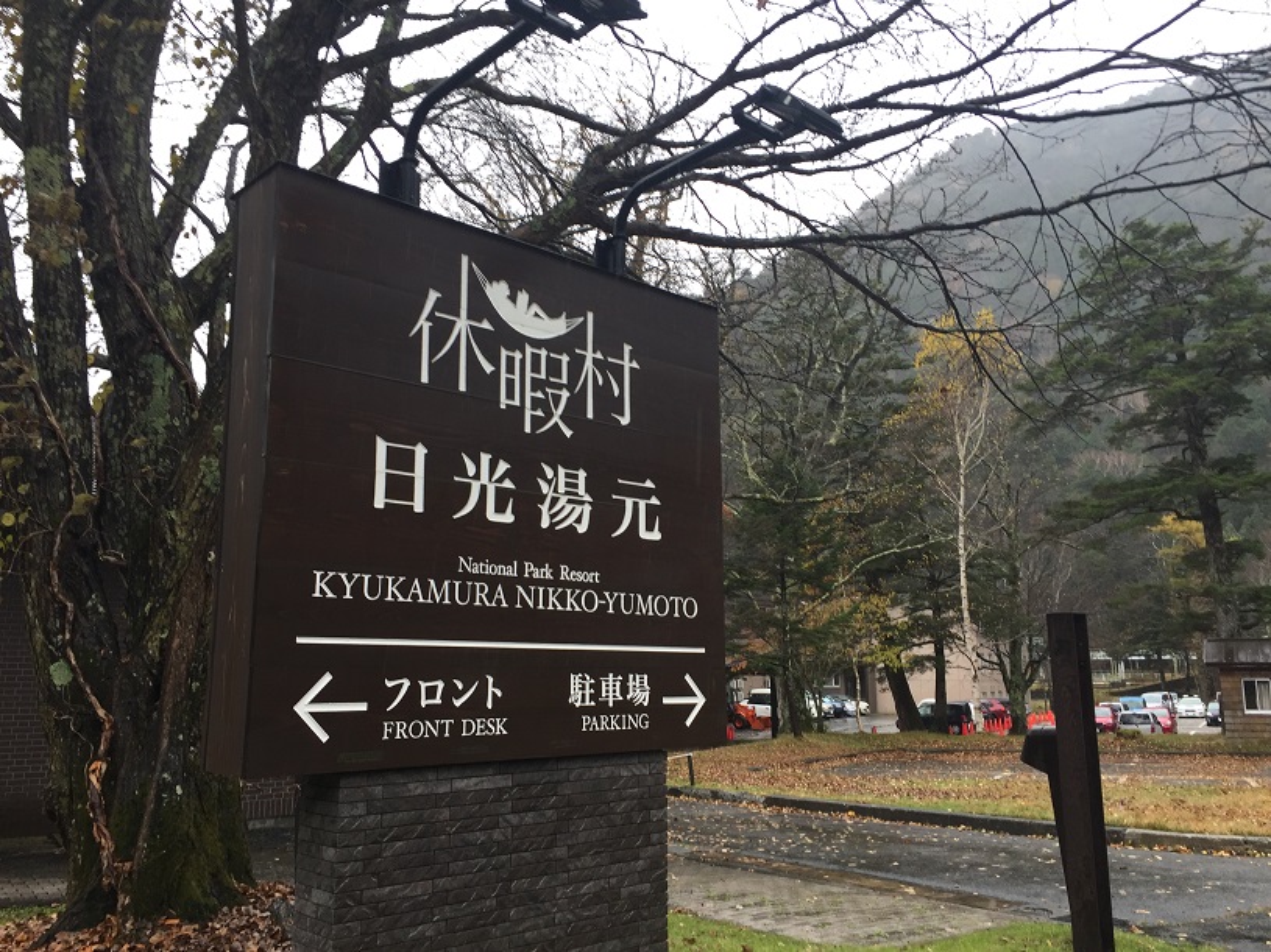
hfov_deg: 61.7
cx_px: 636
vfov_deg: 48.2
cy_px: 476
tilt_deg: +7.9
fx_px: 1065
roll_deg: -2.0
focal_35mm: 29
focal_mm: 4.15
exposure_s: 1/210
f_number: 2.2
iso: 32
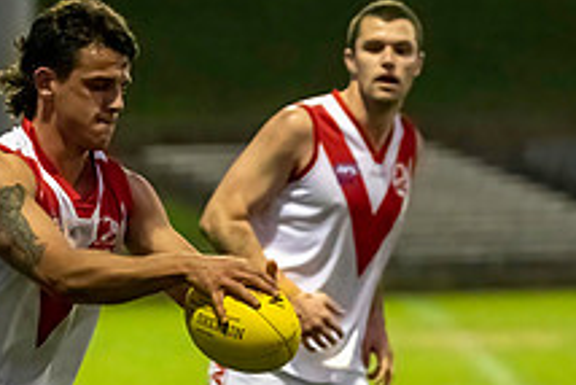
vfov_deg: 3.2
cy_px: 408
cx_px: 159
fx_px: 6932
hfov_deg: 4.8
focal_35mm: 433
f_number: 2.8
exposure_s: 1/1600
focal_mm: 145
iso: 10000
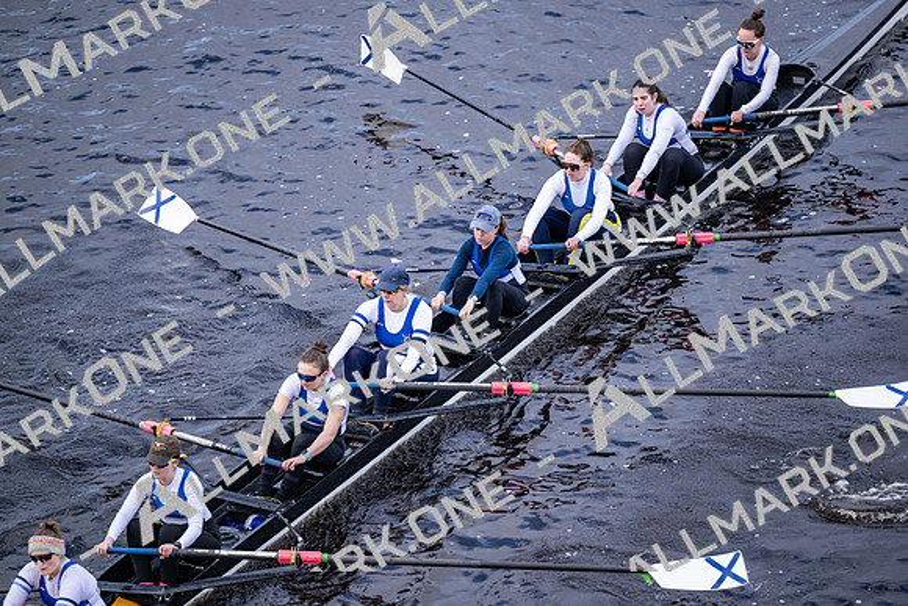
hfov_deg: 10.3
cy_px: 303
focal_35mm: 200
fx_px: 5045
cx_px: 454
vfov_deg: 6.9
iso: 1600
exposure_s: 1/2000
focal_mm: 200
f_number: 2.8
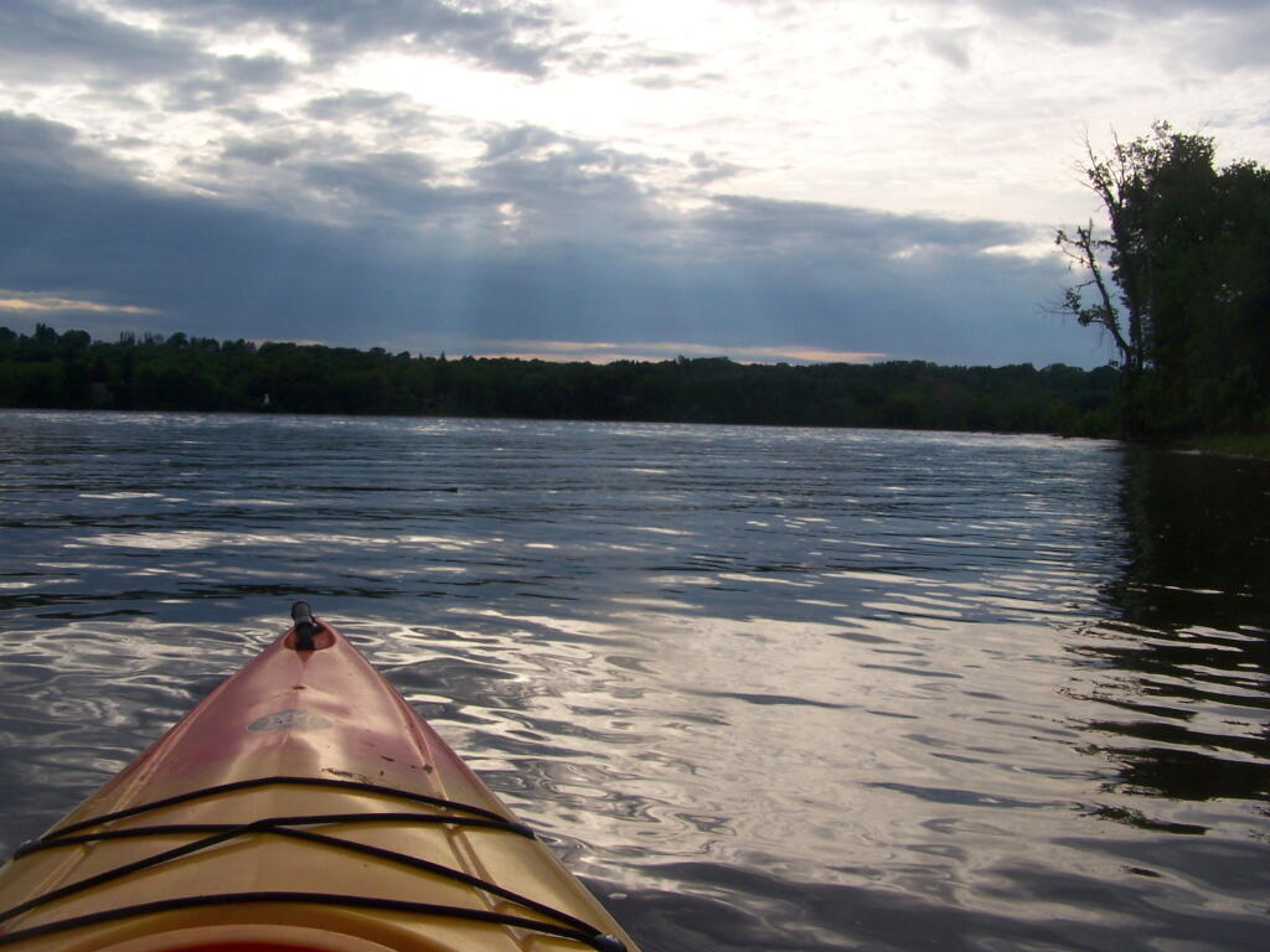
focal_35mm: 38
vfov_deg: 37.7
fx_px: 1394
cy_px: 476
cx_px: 635
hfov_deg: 49.0
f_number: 5.6
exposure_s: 1/640
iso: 80
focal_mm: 6.3
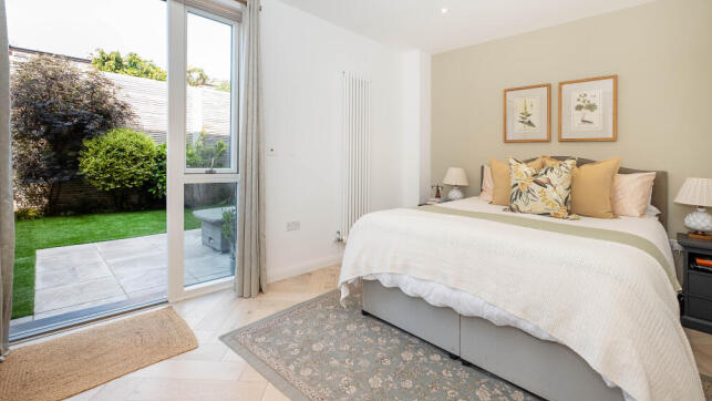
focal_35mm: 16
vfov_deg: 66.5
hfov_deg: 99.4
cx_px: 354
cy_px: 162
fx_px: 302
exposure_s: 1/80
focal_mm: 10
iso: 400
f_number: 5.6
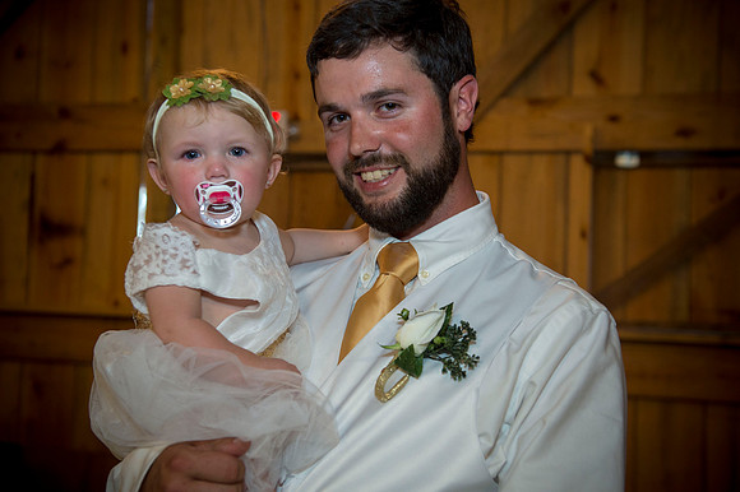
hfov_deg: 43.6
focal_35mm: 45
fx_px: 924
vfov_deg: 29.8
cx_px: 370
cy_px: 246
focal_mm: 45
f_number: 4
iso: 1600
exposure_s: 1/125
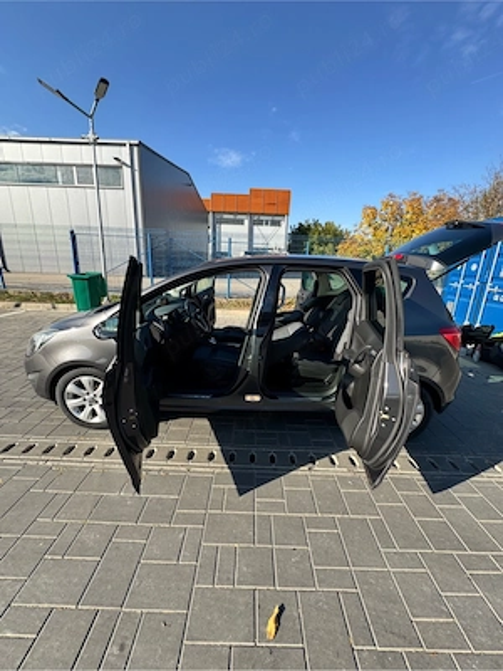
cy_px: 336
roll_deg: -2.6
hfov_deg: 85.7
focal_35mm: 14
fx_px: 271
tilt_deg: -14.0
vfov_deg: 102.1
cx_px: 252
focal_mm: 2.22
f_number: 2.2
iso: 50
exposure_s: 1/582
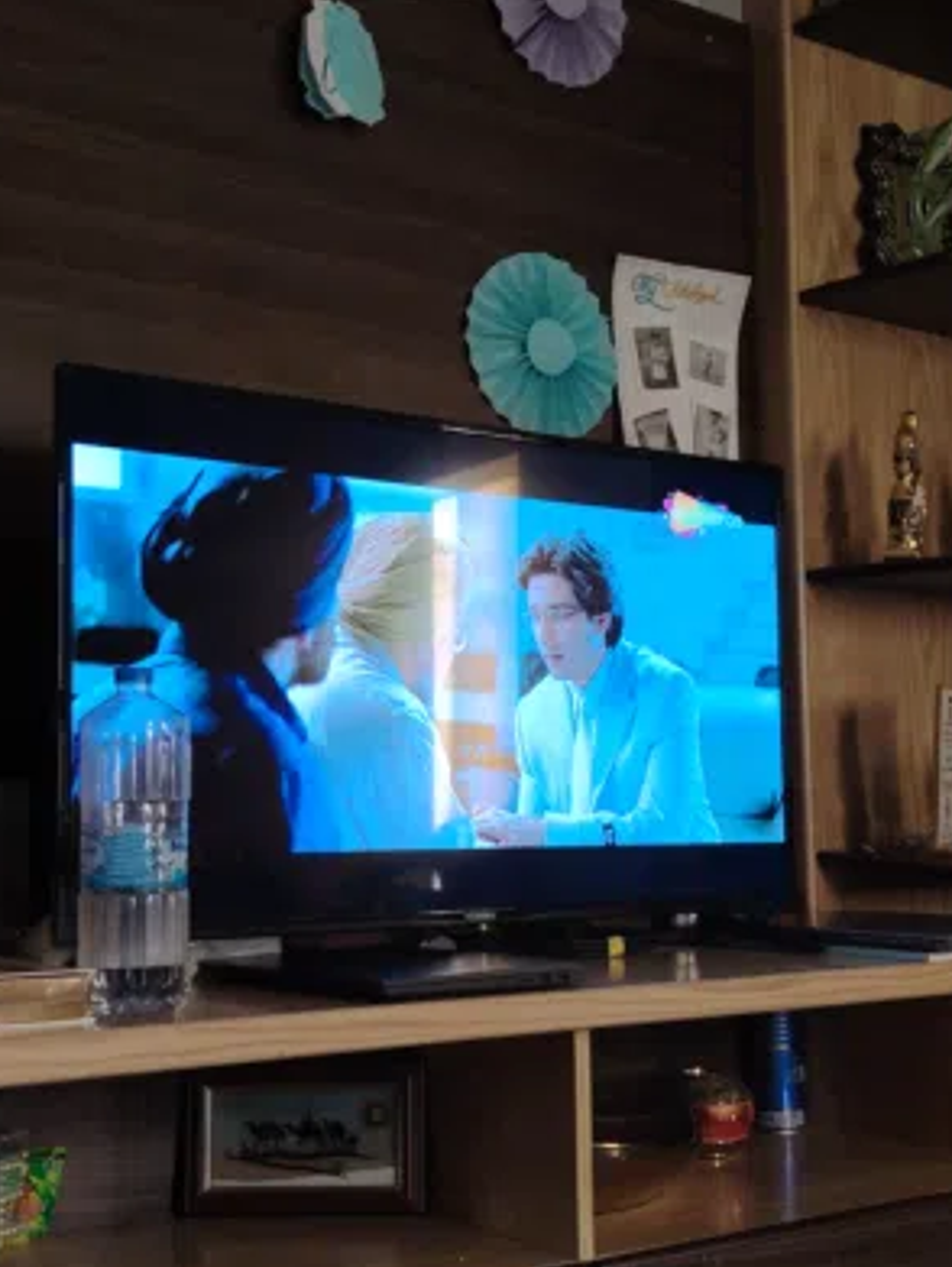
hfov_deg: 30.9
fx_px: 1721
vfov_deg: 40.4
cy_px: 642
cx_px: 476
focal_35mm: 47
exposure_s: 1/25
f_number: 1.75
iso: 297
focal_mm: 5.25
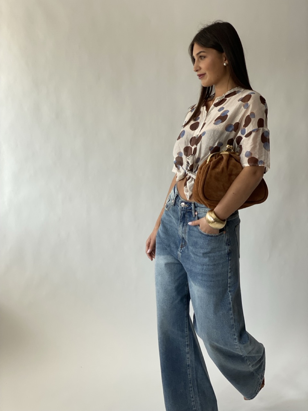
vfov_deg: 36.8
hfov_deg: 28.0
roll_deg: +1.3
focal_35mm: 52
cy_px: 206
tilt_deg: -9.5
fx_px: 617
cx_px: 154
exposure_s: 1/100
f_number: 2
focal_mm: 6
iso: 50
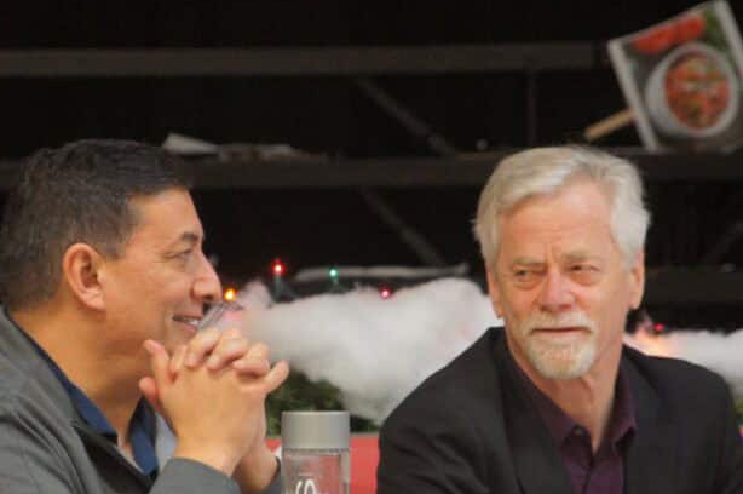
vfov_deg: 3.7
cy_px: 404
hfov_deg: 5.5
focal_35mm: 373
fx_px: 7687
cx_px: 358
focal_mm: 149
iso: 1600
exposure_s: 1/30
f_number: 6.3
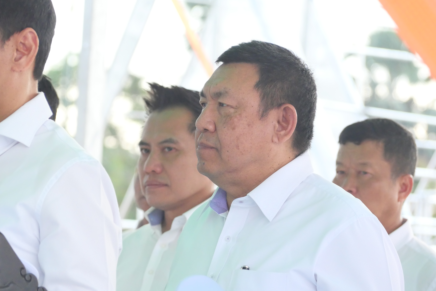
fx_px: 3769
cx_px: 218
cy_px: 146
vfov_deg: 4.4
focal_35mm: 311
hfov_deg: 6.6
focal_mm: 150
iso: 4000
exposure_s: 1/1000
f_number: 7.1
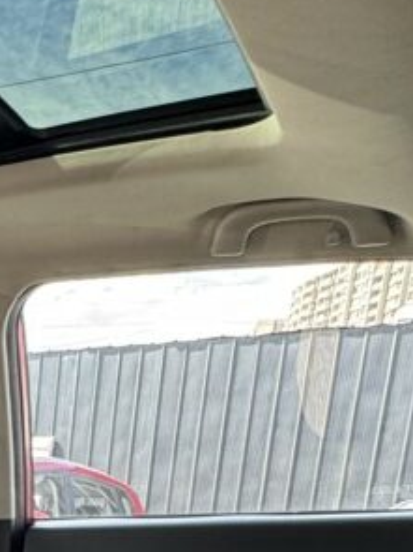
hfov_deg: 22.9
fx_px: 907
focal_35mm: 57
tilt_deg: -13.7
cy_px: 765
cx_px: -118
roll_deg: -3.1
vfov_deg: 26.9
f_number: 2.2
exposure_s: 1/99
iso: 80
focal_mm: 2.22
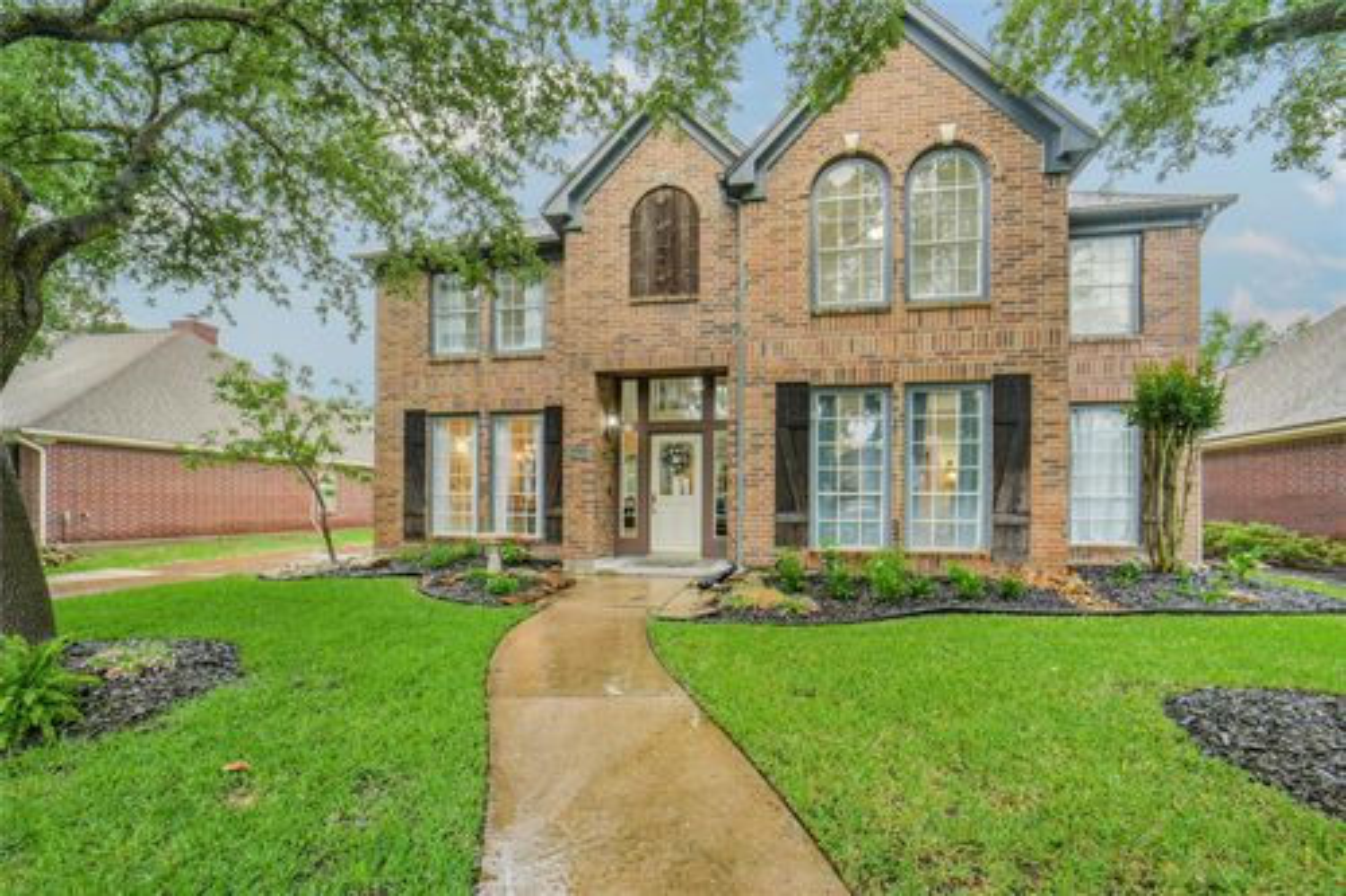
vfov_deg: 81.2
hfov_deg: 104.3
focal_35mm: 14
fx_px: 523
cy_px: 448
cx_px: 673
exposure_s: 1/25
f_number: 11
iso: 500
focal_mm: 14
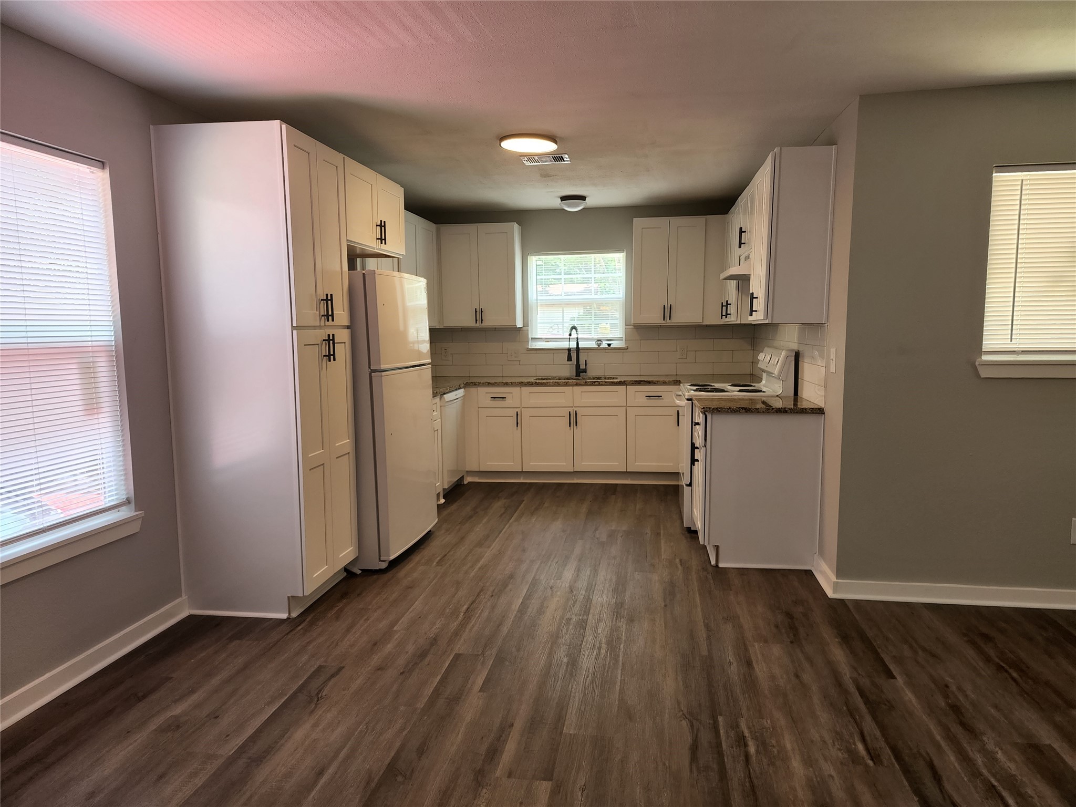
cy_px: 404
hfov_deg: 73.9
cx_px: 538
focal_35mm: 23
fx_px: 715
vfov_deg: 58.9
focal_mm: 6.4
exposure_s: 1/120
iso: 125
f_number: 1.8
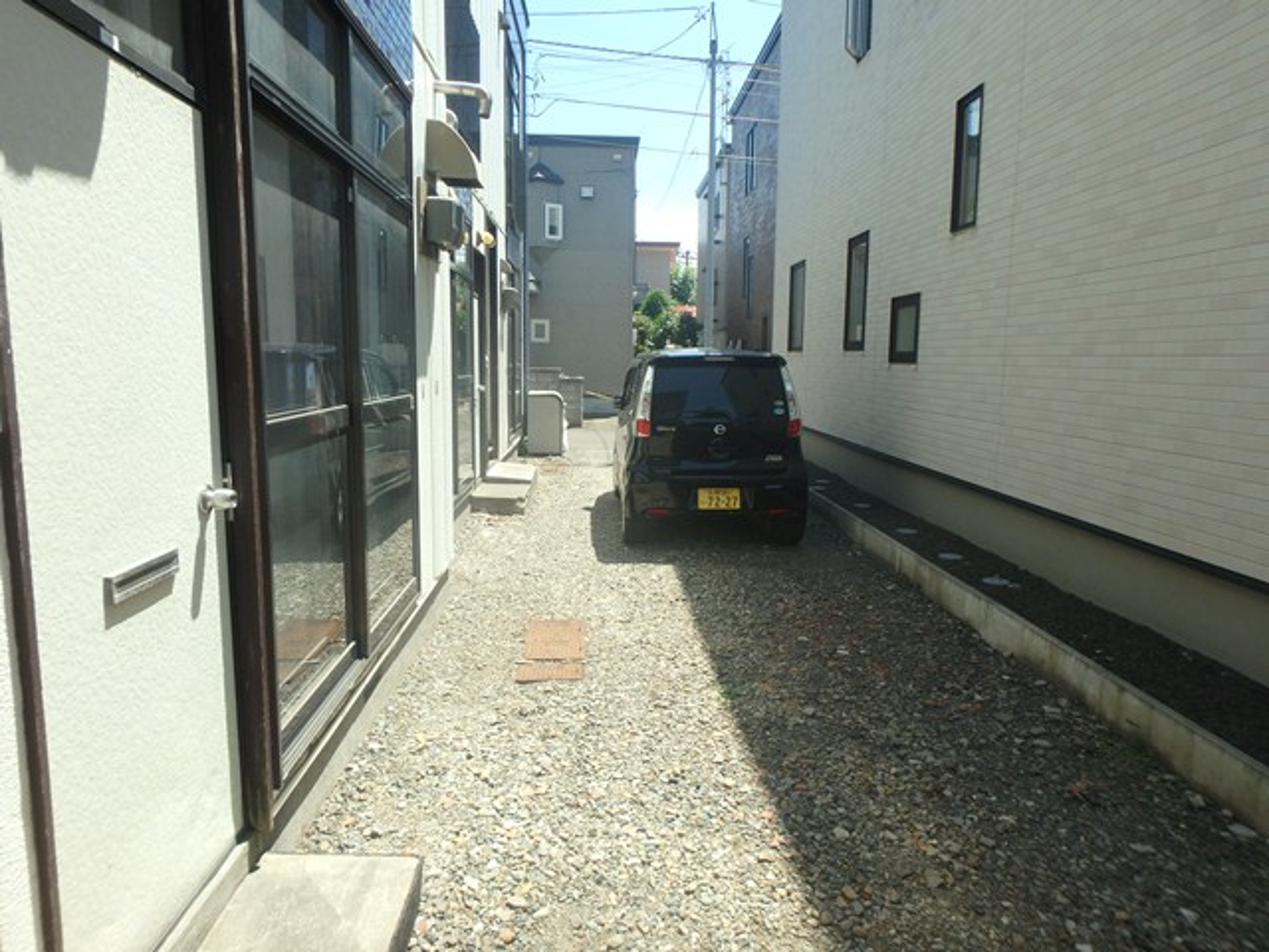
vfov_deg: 63.4
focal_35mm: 21
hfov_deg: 79.0
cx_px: 634
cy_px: 476
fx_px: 770
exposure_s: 1/500
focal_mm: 3.7
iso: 125
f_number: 3.5
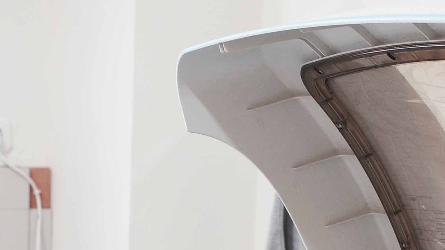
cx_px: 232
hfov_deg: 19.3
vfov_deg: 10.5
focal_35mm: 111
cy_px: 383
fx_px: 1310
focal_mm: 18.3
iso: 400
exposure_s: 1/25
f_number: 3.2
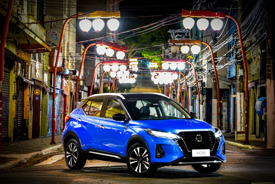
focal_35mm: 135
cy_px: 92
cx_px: 138
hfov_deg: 15.2
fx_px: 1032
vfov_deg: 10.2
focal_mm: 135
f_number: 5.6
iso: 400
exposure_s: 1/1.6
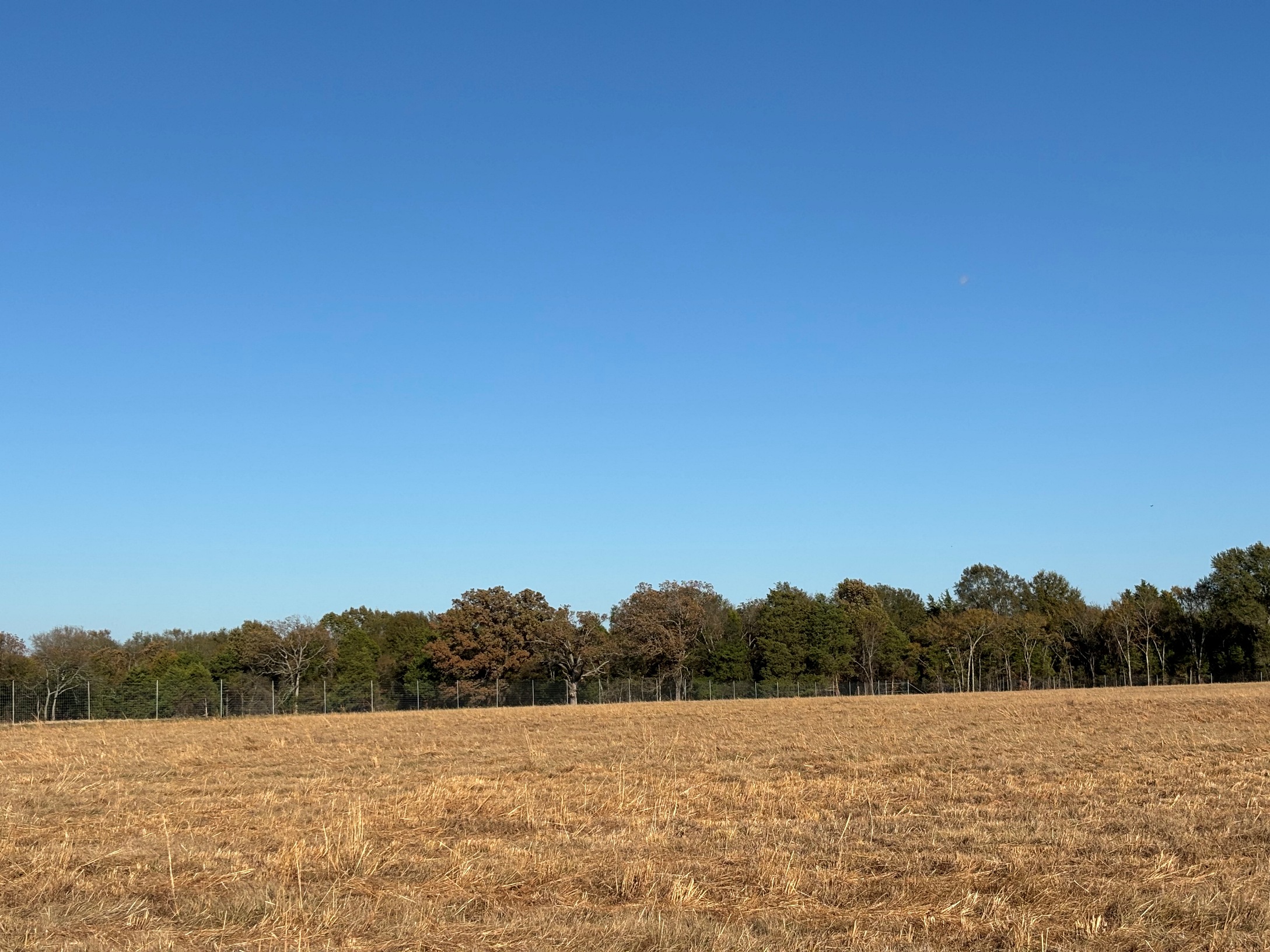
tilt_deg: +6.0
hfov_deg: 36.8
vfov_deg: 28.0
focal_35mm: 52
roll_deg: +1.7
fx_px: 1908
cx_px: 635
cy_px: 476
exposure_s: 1/4425
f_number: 1.6
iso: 40
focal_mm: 5.96
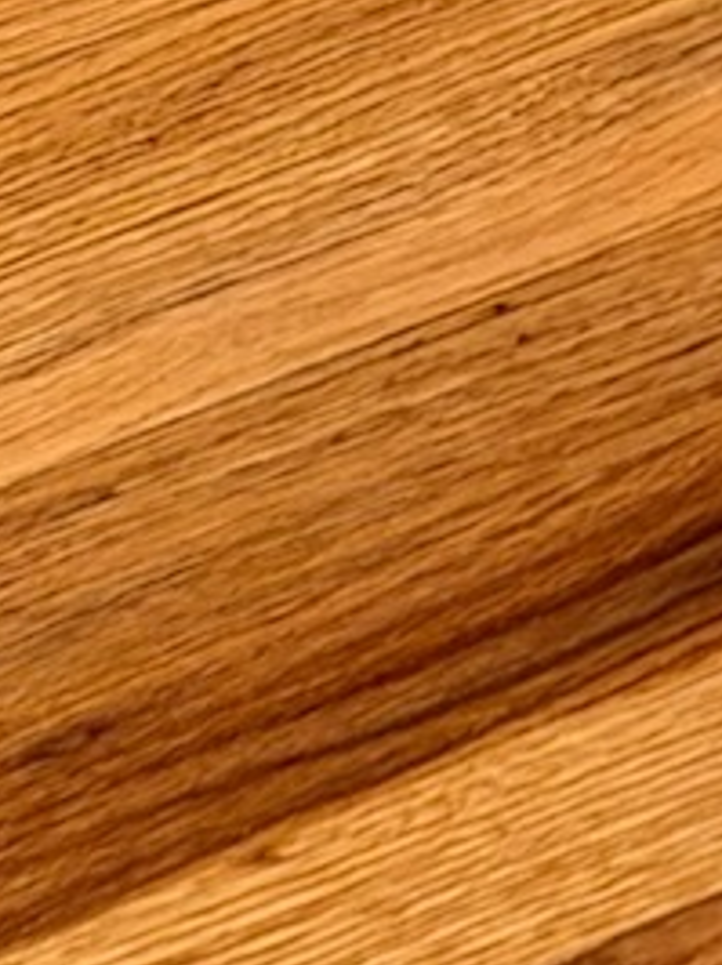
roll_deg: -4.4
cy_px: -2431
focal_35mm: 370
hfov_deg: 4.0
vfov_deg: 5.0
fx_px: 10306
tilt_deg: -22.3
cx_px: 1600
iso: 200
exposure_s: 1/40
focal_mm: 6.76
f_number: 1.78
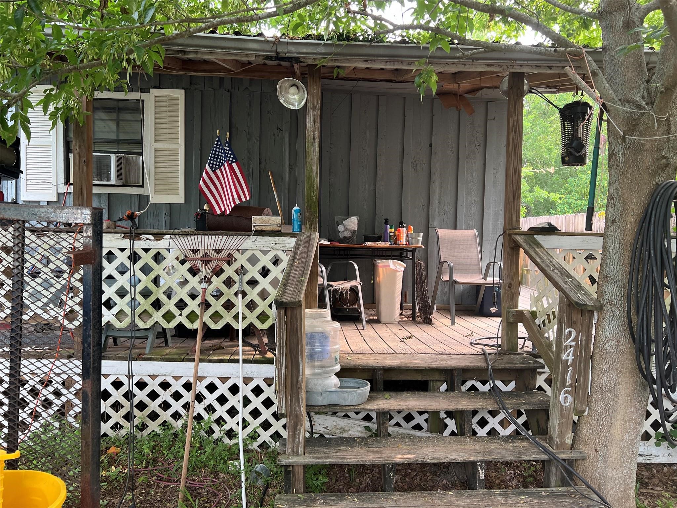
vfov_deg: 53.1
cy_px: 254
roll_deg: -1.2
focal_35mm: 26
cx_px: 338
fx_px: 508
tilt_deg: -1.1
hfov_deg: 67.3
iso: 80
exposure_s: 1/121
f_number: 1.5
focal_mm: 5.7
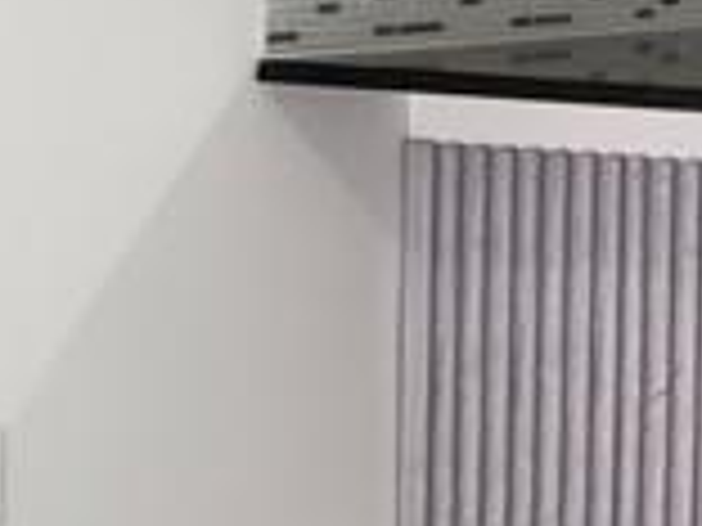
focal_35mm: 230
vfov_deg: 6.5
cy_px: 108
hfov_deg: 7.8
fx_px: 4664
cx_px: 1868
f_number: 1.78
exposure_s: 1/120
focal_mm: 6.76
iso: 250
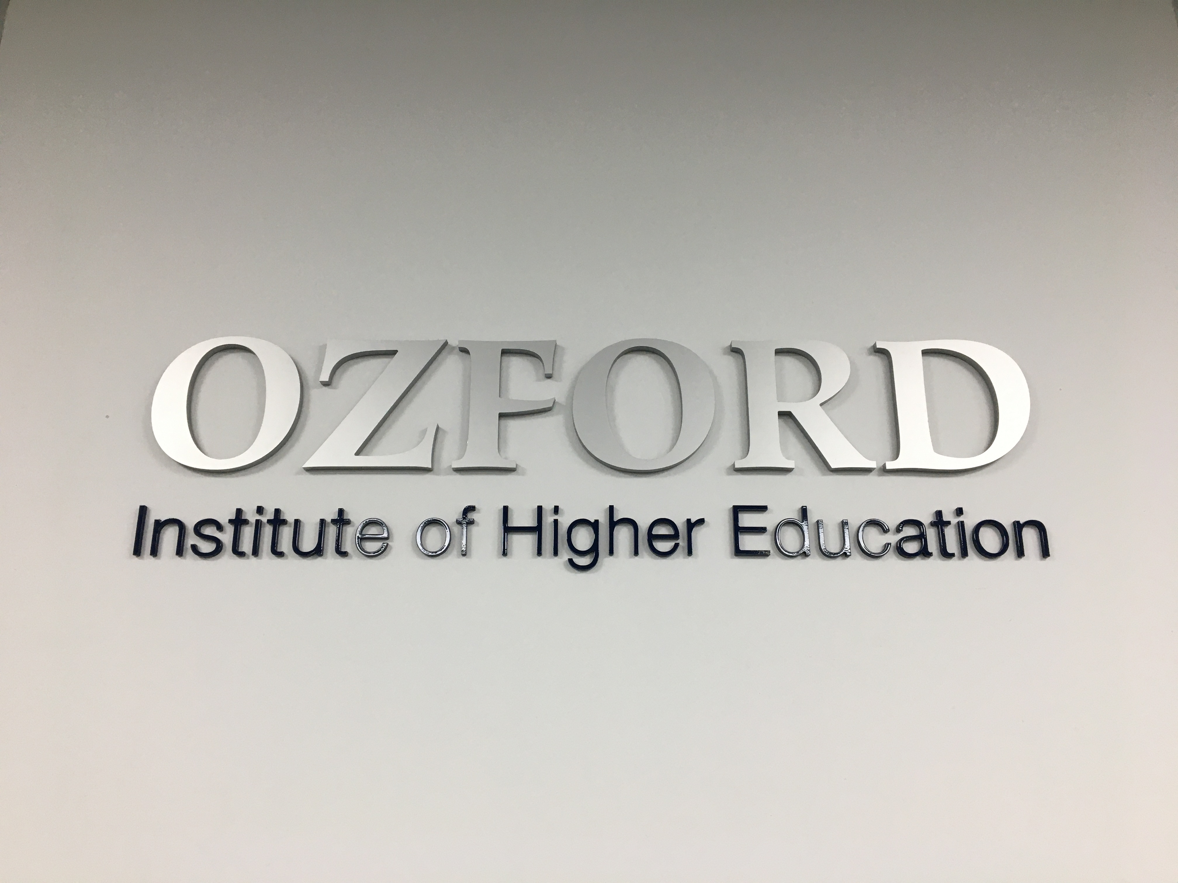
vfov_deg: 48.2
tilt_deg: +16.8
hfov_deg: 61.7
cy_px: 442
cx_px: 589
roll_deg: -0.2
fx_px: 987
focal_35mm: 29
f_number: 2.2
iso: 40
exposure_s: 1/33
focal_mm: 4.15
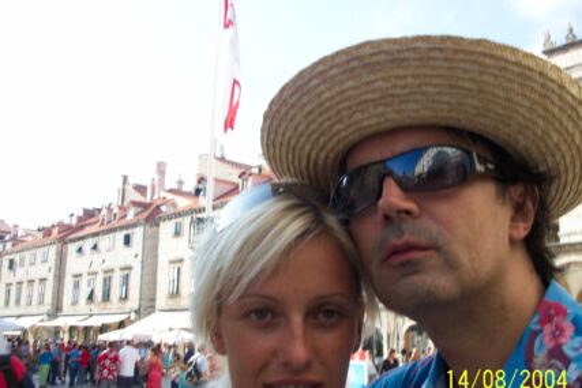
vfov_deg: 35.1
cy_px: 194
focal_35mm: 38
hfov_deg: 50.7
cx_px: 291
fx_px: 615
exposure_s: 1/250
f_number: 4.8
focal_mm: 8
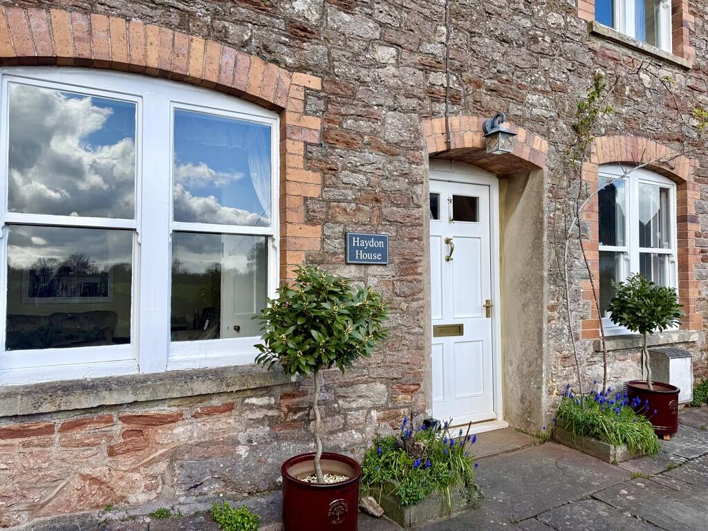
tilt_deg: +2.0
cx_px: 354
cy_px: 266
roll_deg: +0.2
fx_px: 491
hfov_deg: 71.6
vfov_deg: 56.8
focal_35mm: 24
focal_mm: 6.76
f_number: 1.78
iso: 80
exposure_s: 1/1314
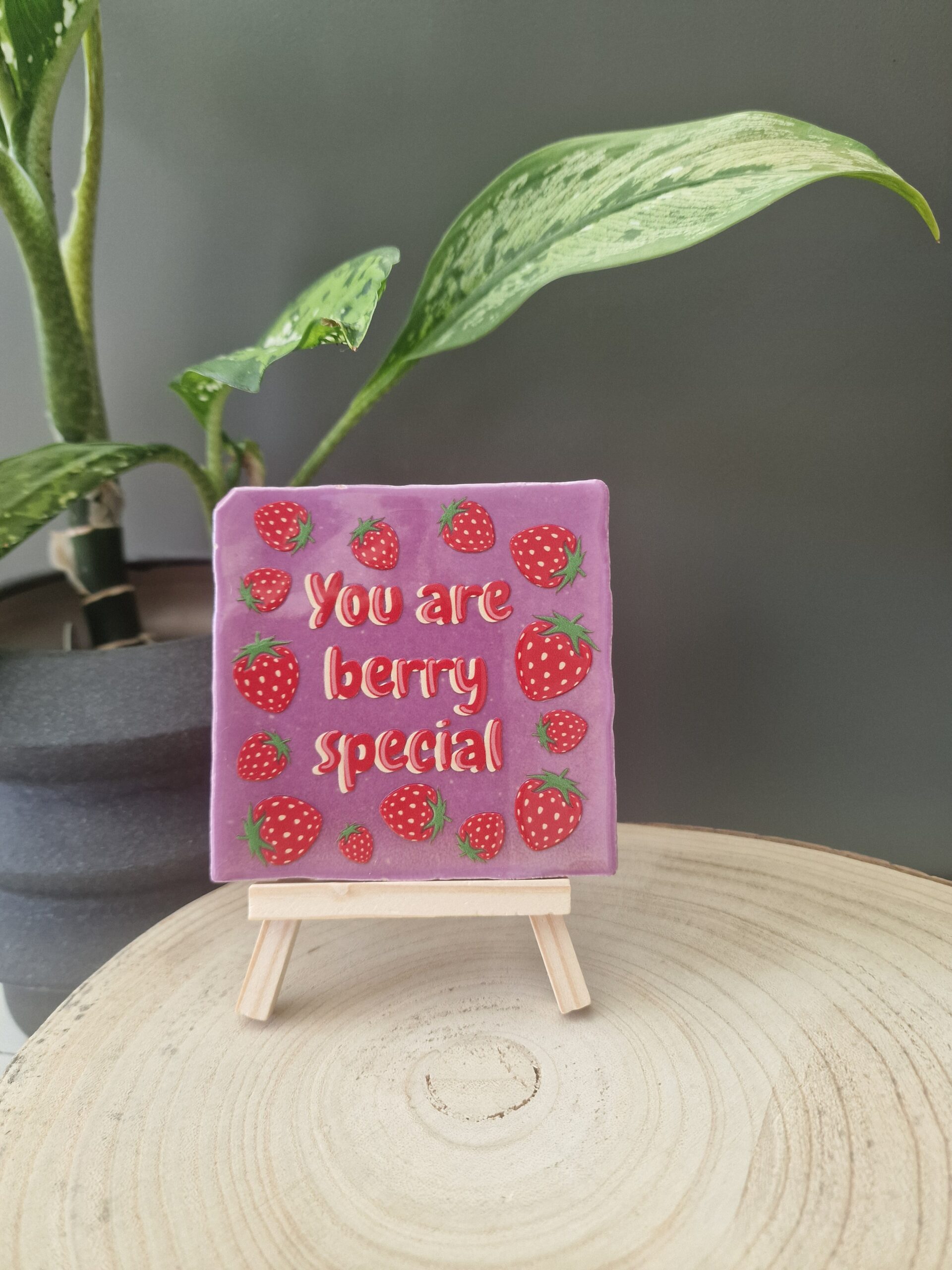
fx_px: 843
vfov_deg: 73.9
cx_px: 476
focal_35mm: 23
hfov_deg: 58.9
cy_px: 635
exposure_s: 1/100
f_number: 1.8
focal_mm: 6.4
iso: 160
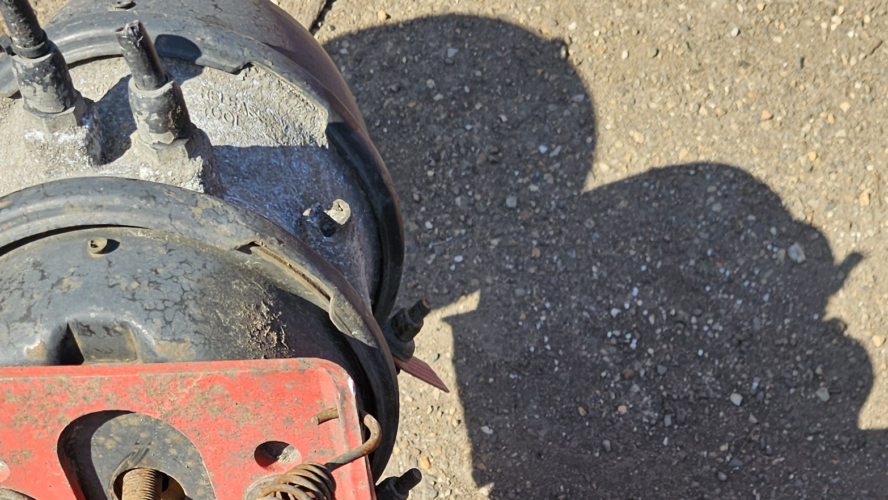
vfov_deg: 16.4
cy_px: 836
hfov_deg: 32.4
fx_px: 1507
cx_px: 627
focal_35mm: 64
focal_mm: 6.3
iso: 10
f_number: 1.7
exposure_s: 1/297
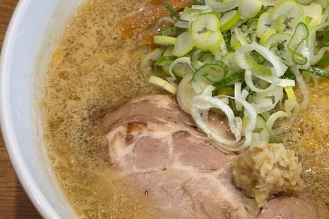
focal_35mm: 102
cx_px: 263
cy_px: 90
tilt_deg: -57.8
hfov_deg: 19.8
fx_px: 932
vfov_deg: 13.4
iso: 125
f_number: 1.6
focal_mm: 5.96
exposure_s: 1/33
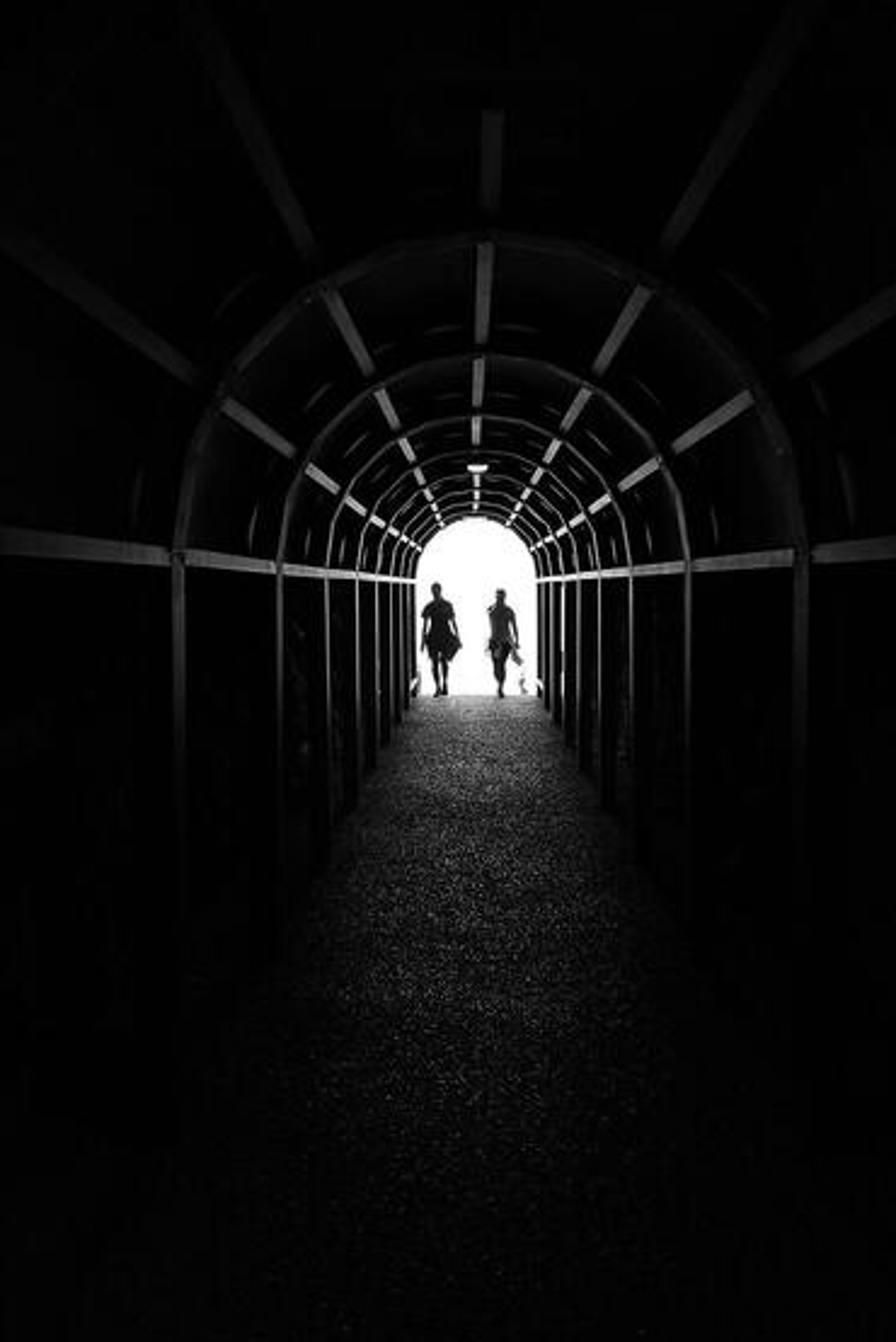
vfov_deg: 69.3
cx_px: 444
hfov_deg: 49.6
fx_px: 969
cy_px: 623
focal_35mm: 26
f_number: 8
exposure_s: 1/250
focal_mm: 24
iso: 1250
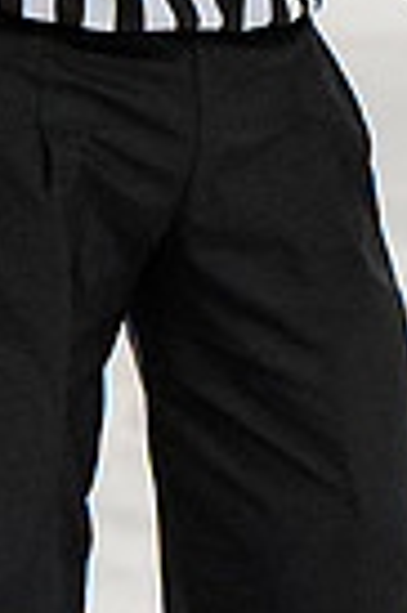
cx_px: 98
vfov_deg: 1.1
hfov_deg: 0.7
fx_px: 31484
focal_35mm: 1852
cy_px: -320
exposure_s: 1/800
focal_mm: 185
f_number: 3.2
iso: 2500
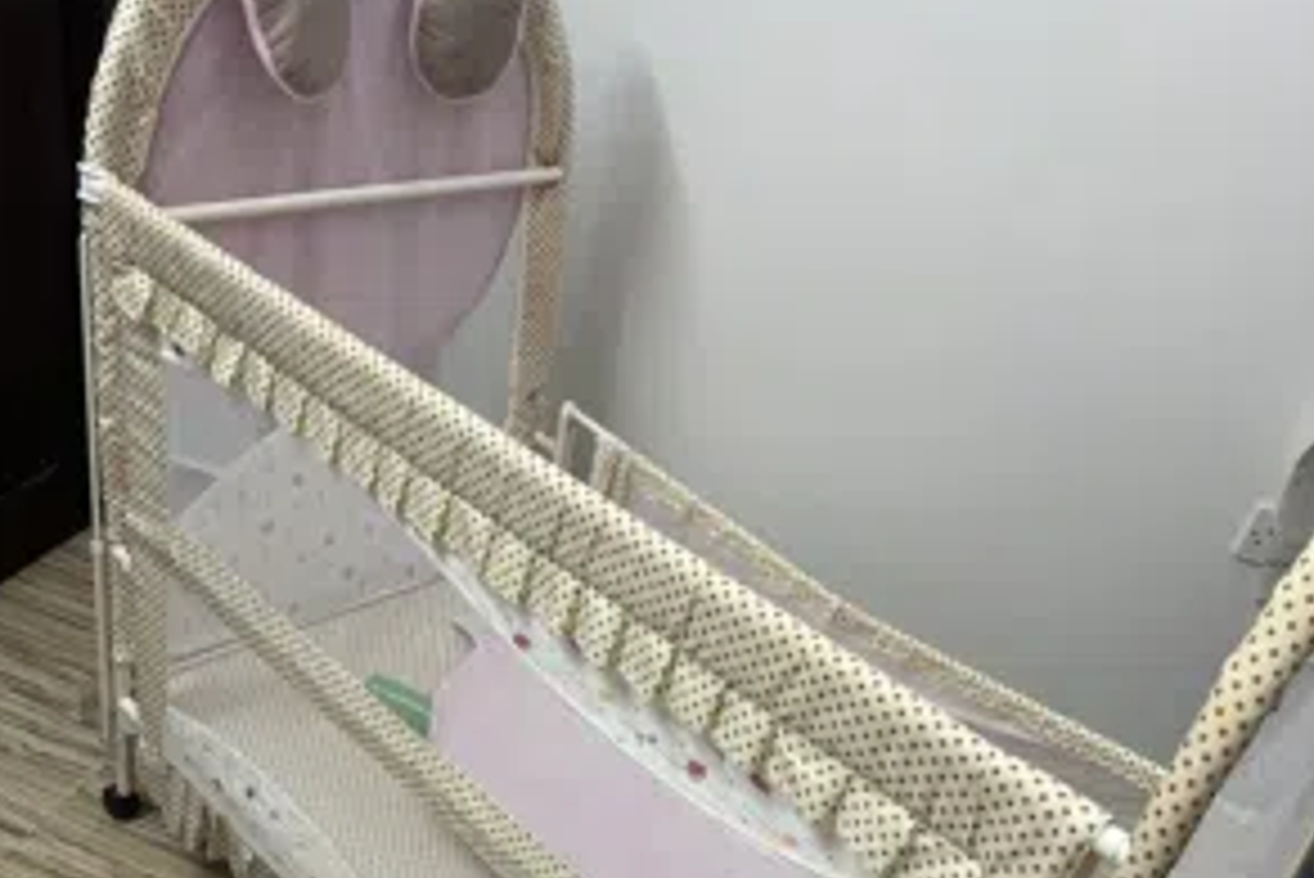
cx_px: 644
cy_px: 635
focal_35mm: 37
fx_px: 1351
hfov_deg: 51.9
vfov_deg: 35.4
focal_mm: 5.7
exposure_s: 1/50
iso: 100
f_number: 1.5
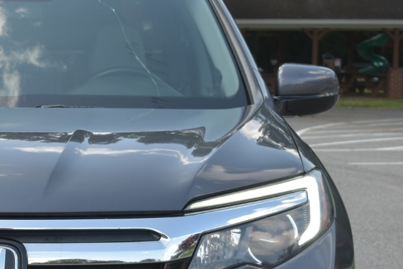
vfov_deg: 11.1
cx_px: 9
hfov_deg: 16.4
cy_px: 250
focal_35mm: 122
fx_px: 1370
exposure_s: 1/250
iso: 100
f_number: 4.2
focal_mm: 31
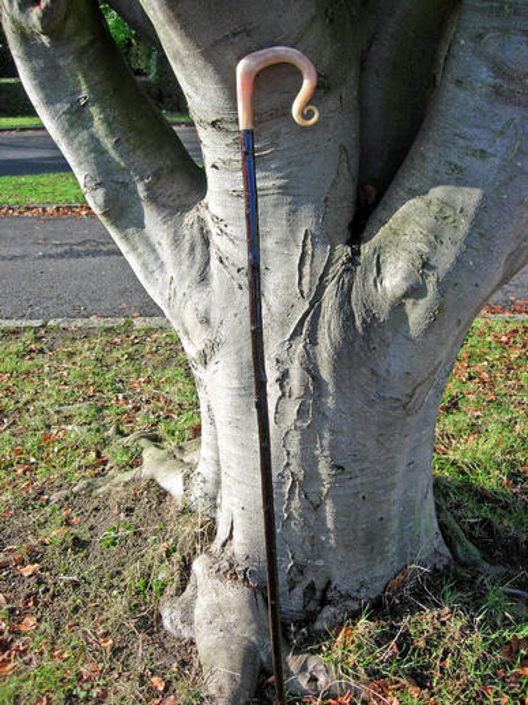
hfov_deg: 37.7
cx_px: 264
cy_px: 352
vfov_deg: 49.0
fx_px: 773
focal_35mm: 38
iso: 64
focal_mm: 7.8
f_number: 2.8
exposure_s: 1/575
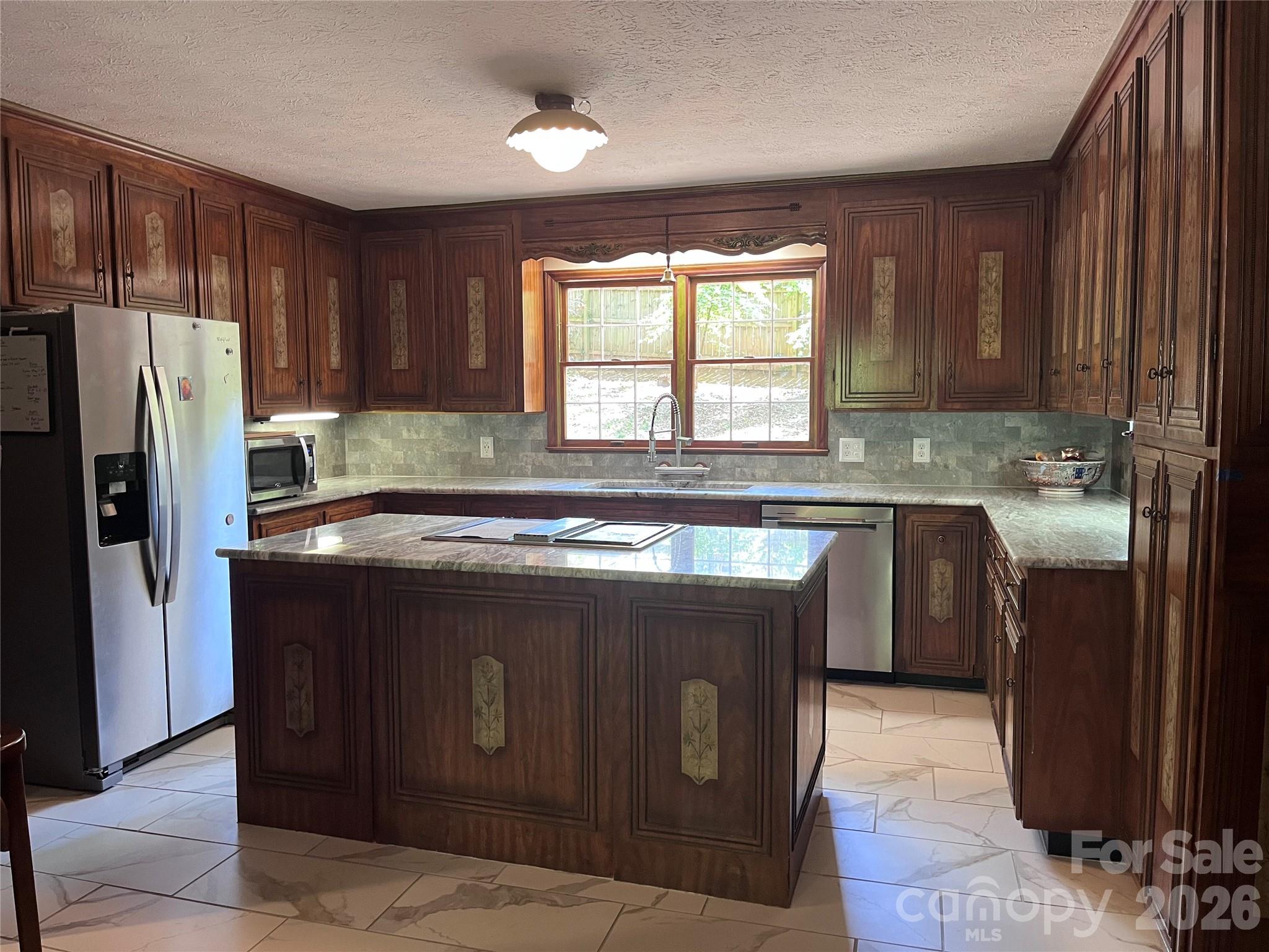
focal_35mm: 26
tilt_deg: -5.0
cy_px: 476
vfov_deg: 53.1
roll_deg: +0.8
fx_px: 953
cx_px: 634
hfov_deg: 67.3
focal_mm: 5.1
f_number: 1.6
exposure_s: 1/60
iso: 250
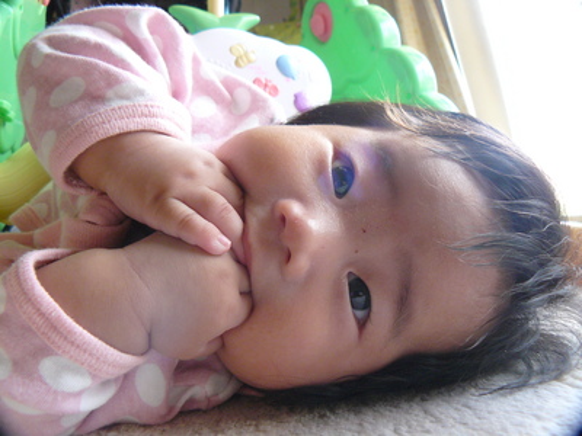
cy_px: 218
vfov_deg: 39.7
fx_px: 605
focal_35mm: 36
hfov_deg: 51.4
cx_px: 291
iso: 200
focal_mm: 6
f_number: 2.8
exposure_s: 1/30
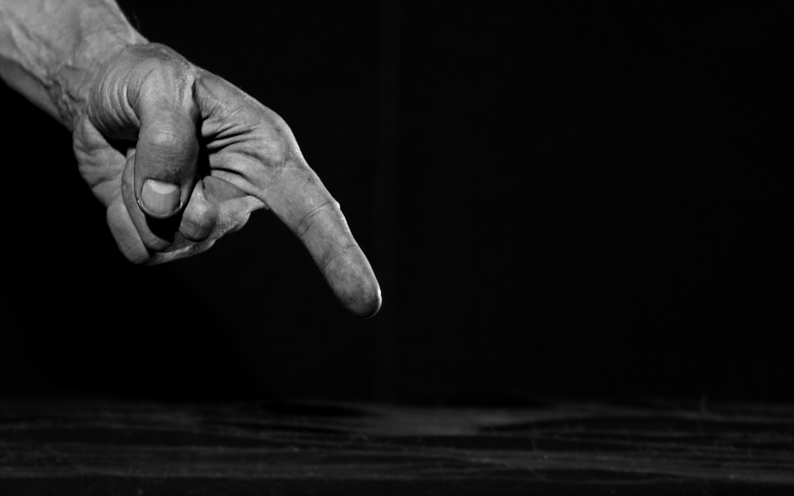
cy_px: 234
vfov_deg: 11.9
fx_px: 2380
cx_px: 397
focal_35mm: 110
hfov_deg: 18.9
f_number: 10
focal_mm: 72
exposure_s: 1/200
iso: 100
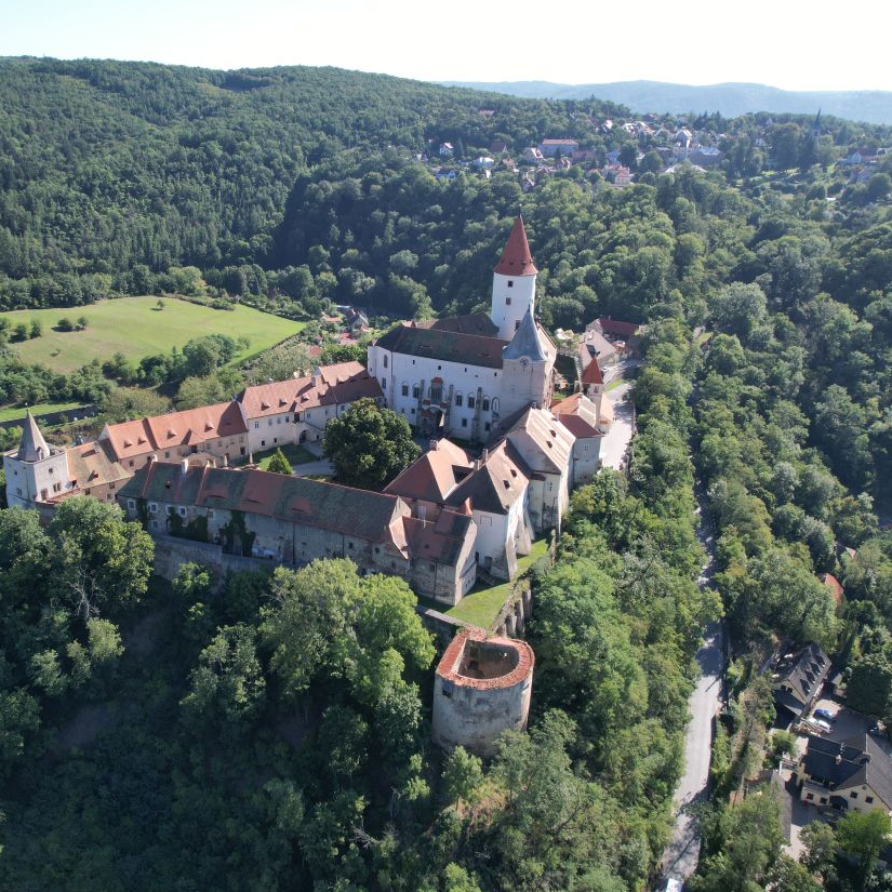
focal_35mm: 29
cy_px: 440
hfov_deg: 55.1
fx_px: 845
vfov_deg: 55.6
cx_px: 345
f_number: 2.8
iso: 100
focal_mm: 8.38
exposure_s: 1/800
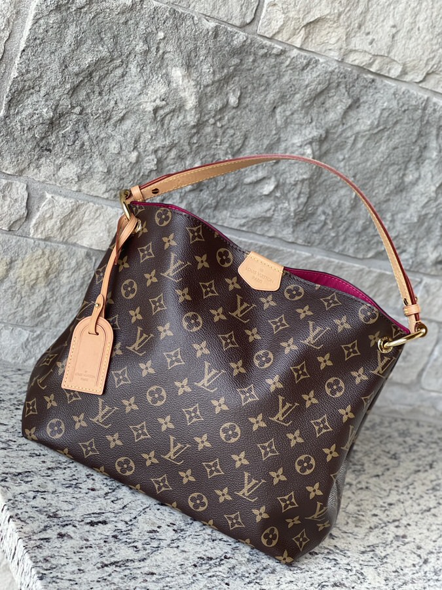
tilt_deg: -18.6
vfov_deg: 30.3
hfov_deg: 22.9
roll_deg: -23.9
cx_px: 221
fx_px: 1090
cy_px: 295
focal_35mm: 64
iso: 64
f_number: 2.2
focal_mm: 7.5
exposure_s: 1/121
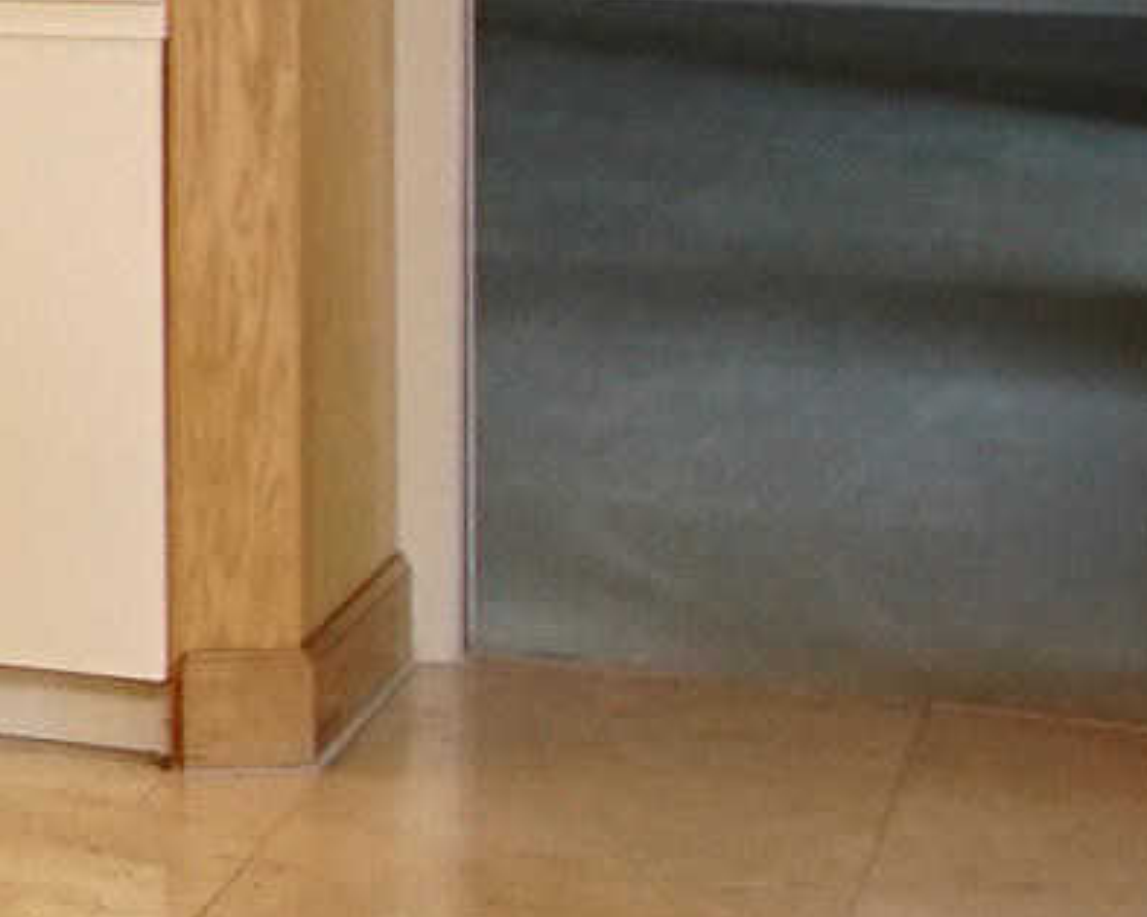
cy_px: -168
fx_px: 4377
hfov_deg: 10.0
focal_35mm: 129
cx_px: -2513
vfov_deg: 11.7
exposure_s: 1/60
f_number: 4.5
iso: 500
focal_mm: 12
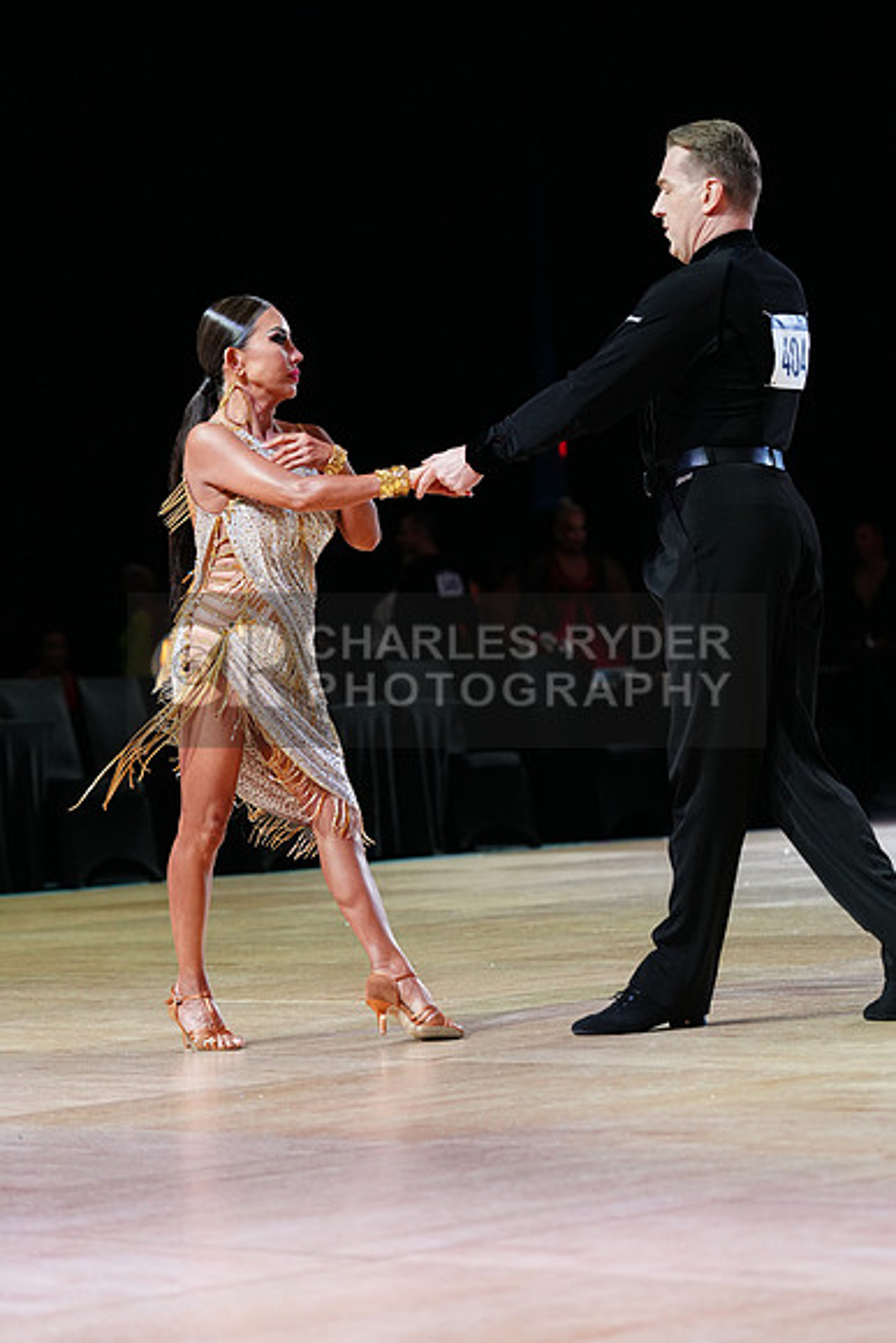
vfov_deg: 16.6
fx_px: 4589
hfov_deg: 11.2
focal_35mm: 123
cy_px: 672
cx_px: 448
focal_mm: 123
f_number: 4
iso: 2500
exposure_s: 1/320
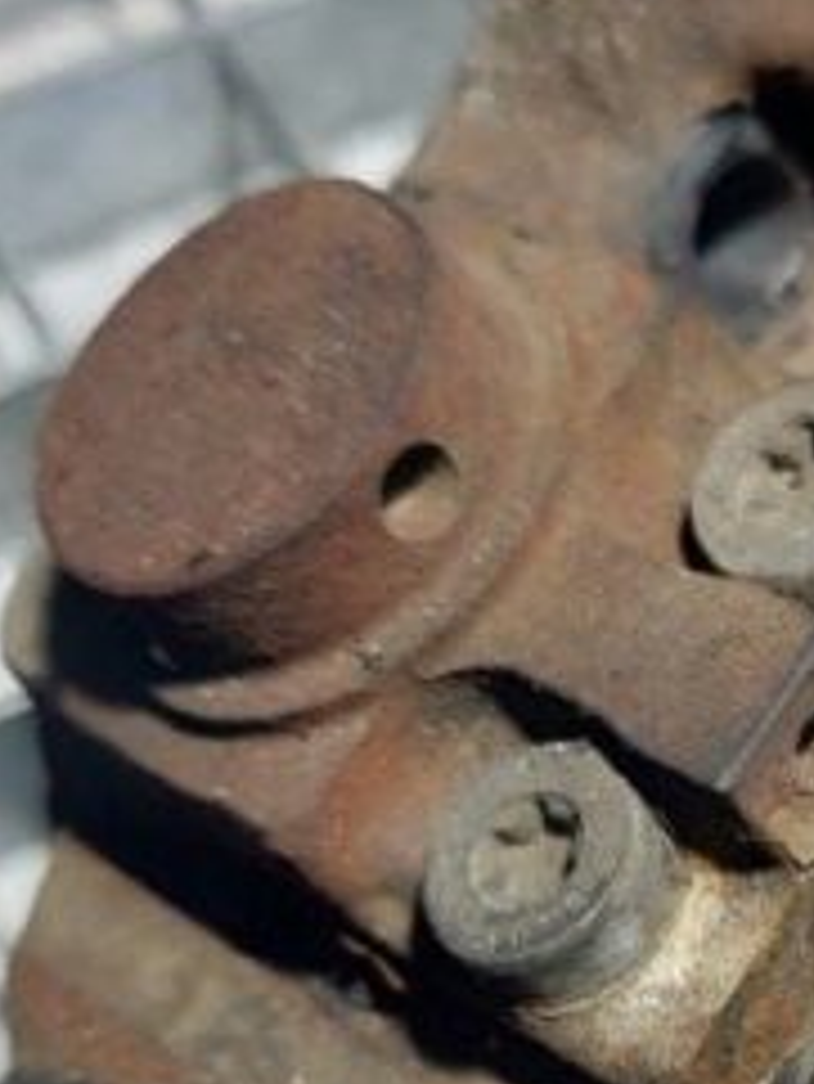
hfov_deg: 17.0
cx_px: 980
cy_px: 922
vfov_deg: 23.1
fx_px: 2600
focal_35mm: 83
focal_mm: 5.23
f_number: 1.8
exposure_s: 1/50
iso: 64
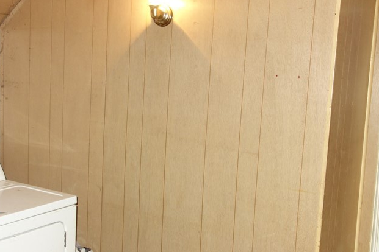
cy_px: 130
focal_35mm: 49
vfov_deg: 27.5
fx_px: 516
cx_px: 179
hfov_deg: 40.3
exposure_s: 1/30
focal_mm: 10.4
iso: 320
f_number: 1.8
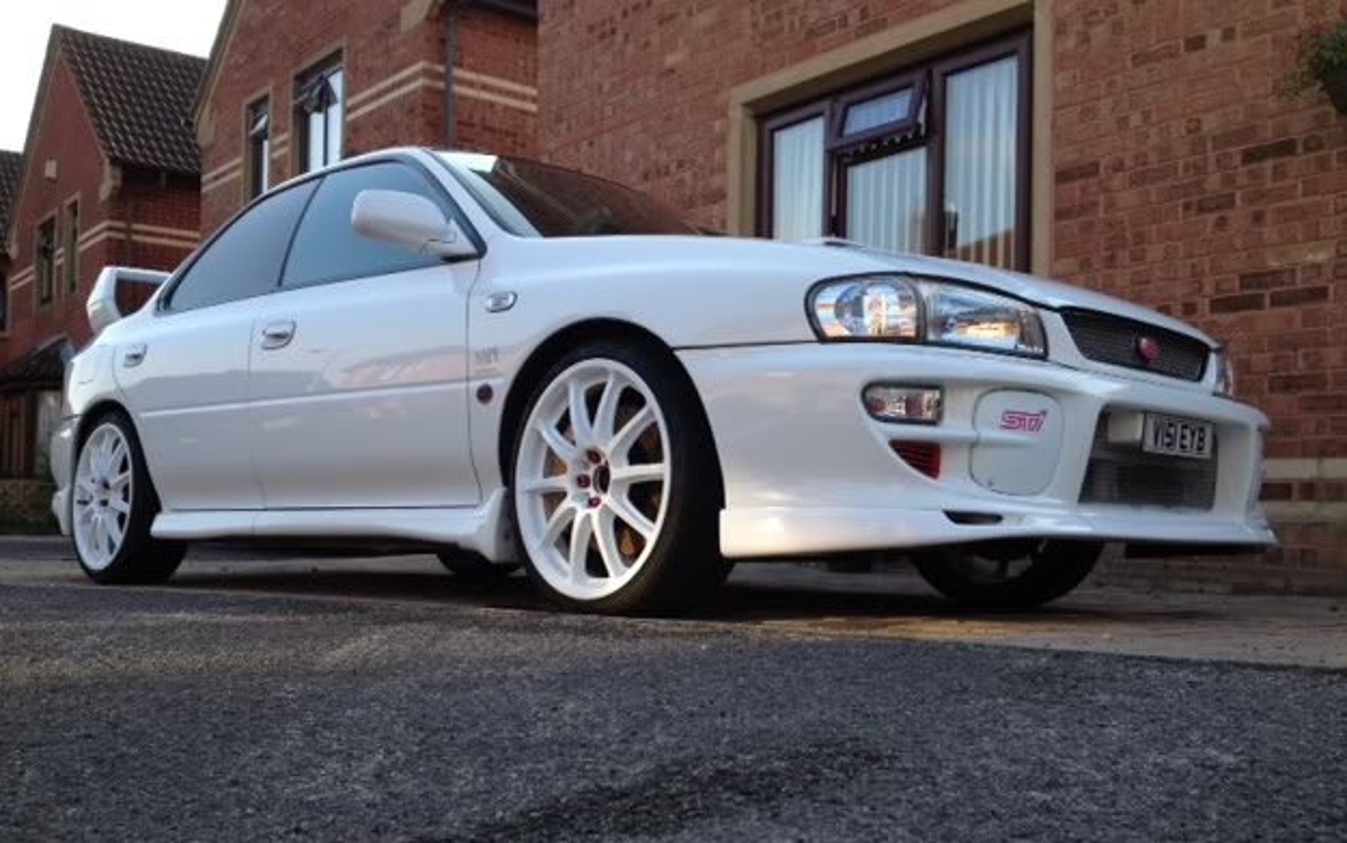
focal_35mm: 38
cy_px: 483
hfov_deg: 51.5
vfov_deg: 33.5
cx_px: 681
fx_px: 1395
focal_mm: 4.3
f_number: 2.4
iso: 64
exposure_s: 1/295
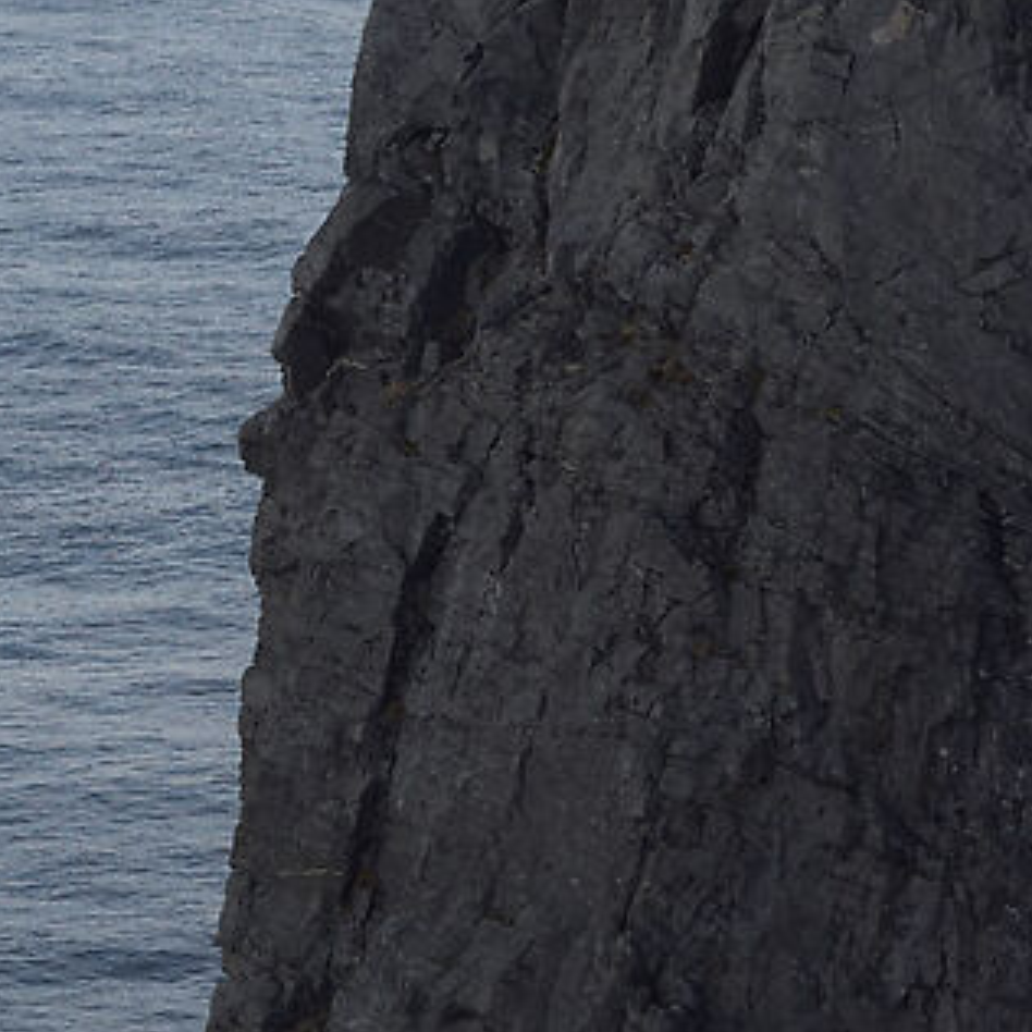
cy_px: 173
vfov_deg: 7.7
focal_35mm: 226
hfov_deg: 7.7
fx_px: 7623
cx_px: 1110
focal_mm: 35
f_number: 4
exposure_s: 1/60
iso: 100
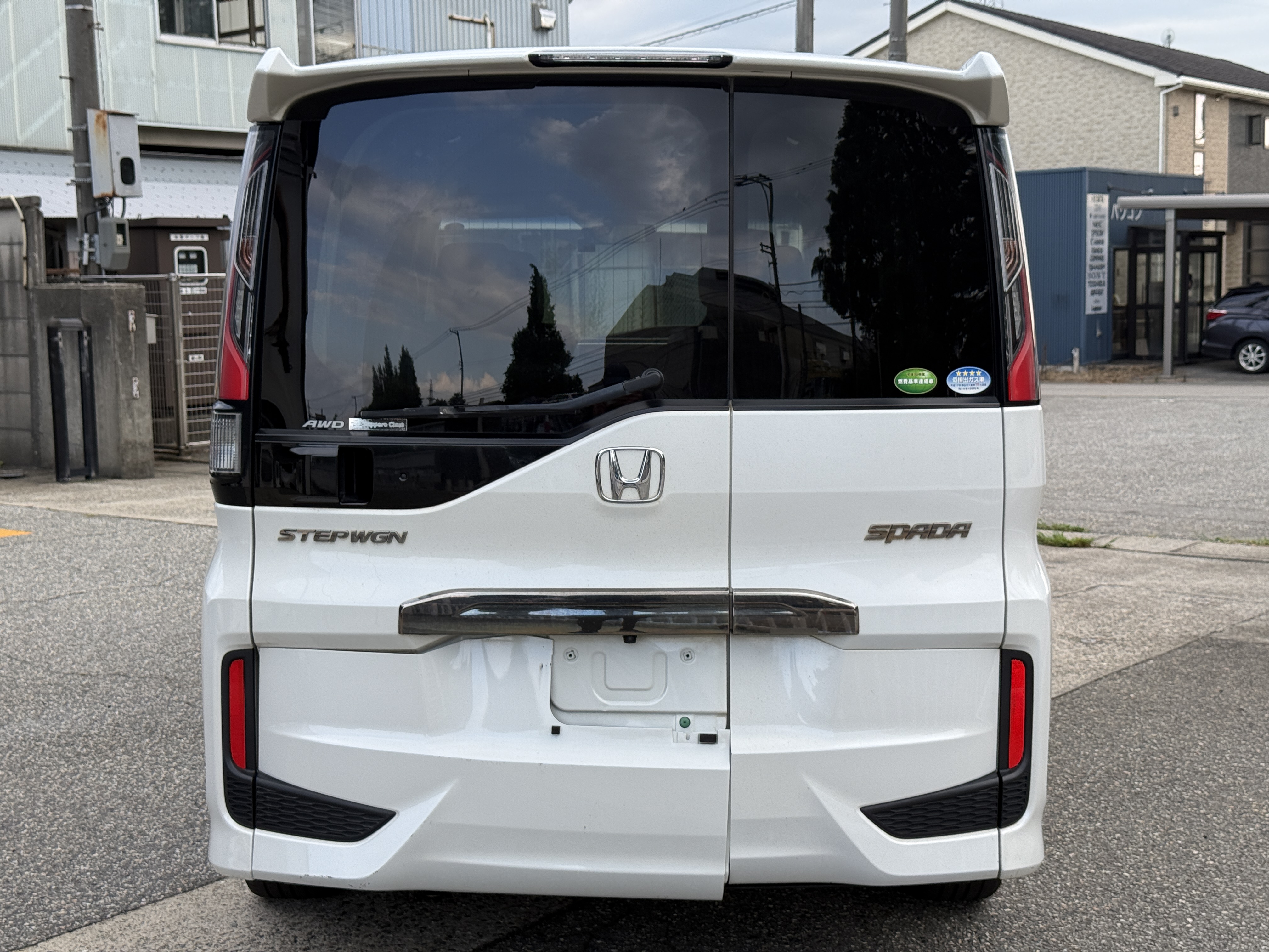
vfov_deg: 30.3
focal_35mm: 48
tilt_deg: -5.9
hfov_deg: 39.7
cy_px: 476
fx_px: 1760
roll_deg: +1.0
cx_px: 634
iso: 80
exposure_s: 1/846
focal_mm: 6.76
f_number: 1.78
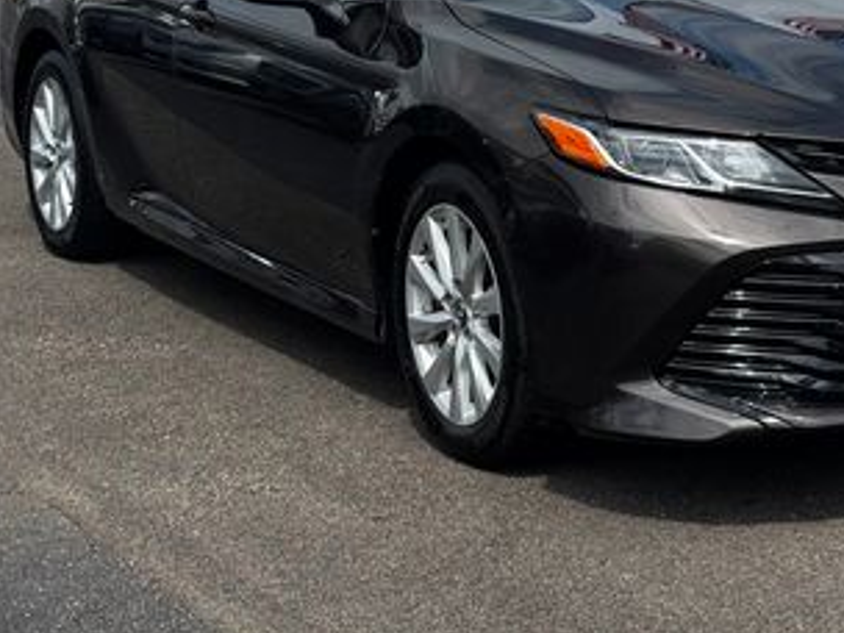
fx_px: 2463
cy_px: 3
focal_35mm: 101
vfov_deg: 14.4
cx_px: 639
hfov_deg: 19.3
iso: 64
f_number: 1.78
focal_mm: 6.76
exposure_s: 1/4608
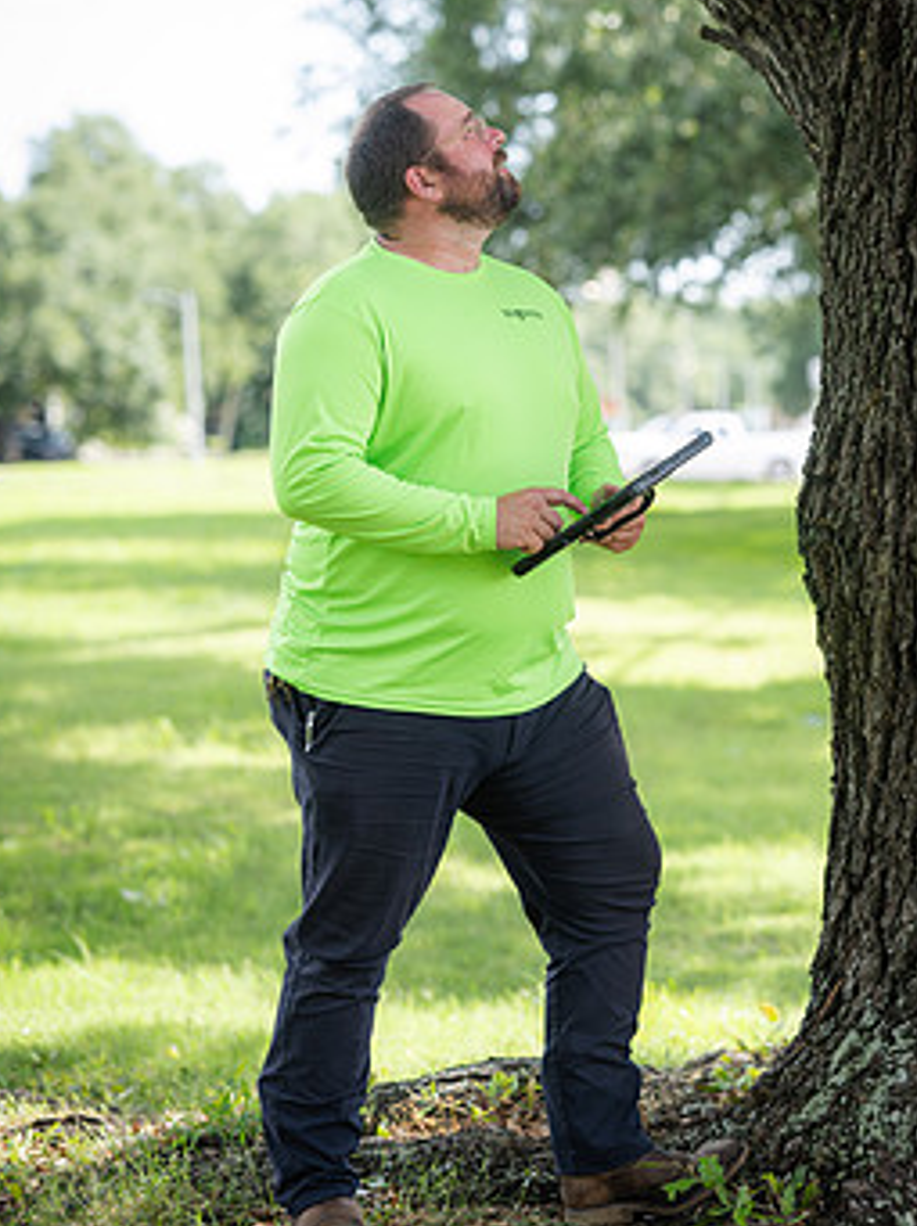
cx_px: 514
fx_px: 3822
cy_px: 493
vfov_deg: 18.2
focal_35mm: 108
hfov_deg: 13.7
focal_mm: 85
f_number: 2.8
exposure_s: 1/640
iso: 200
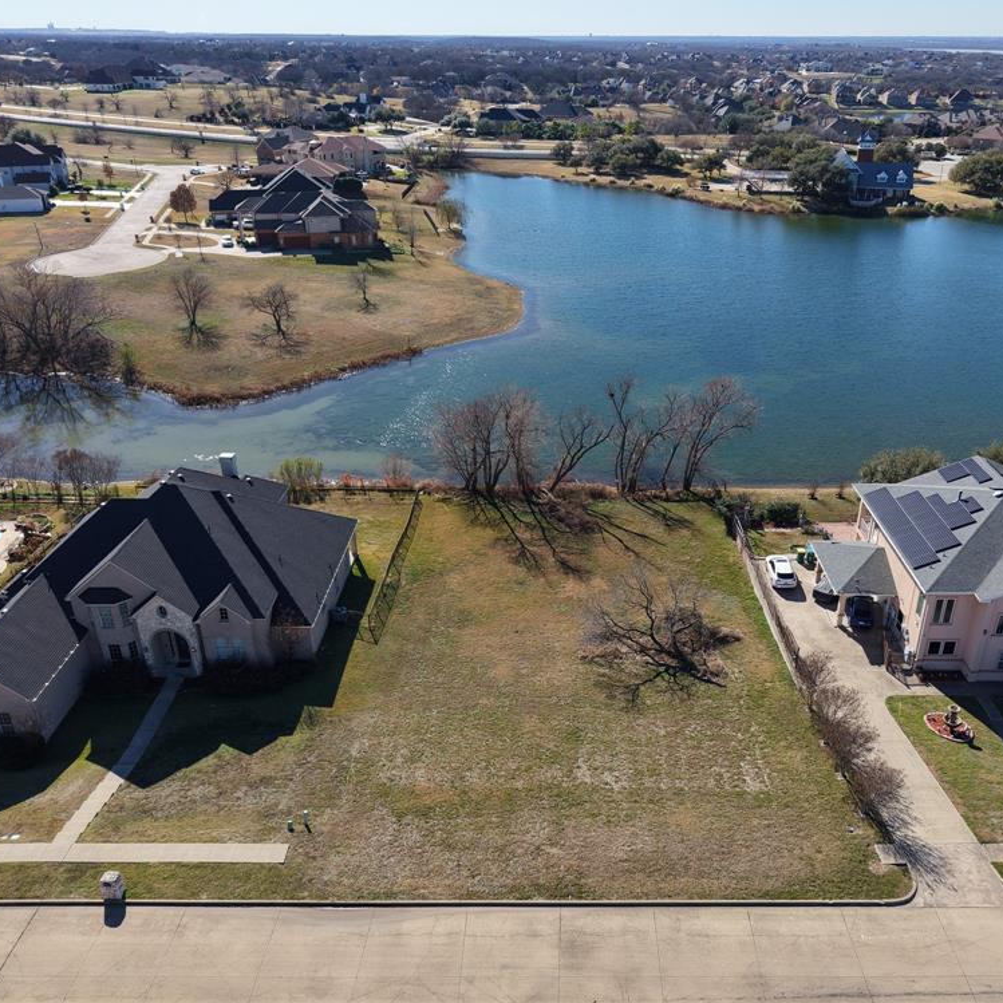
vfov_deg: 55.6
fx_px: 951
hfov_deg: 55.5
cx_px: 561
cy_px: 490
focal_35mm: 29
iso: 260
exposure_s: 1/4000
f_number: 1.8
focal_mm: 8.67
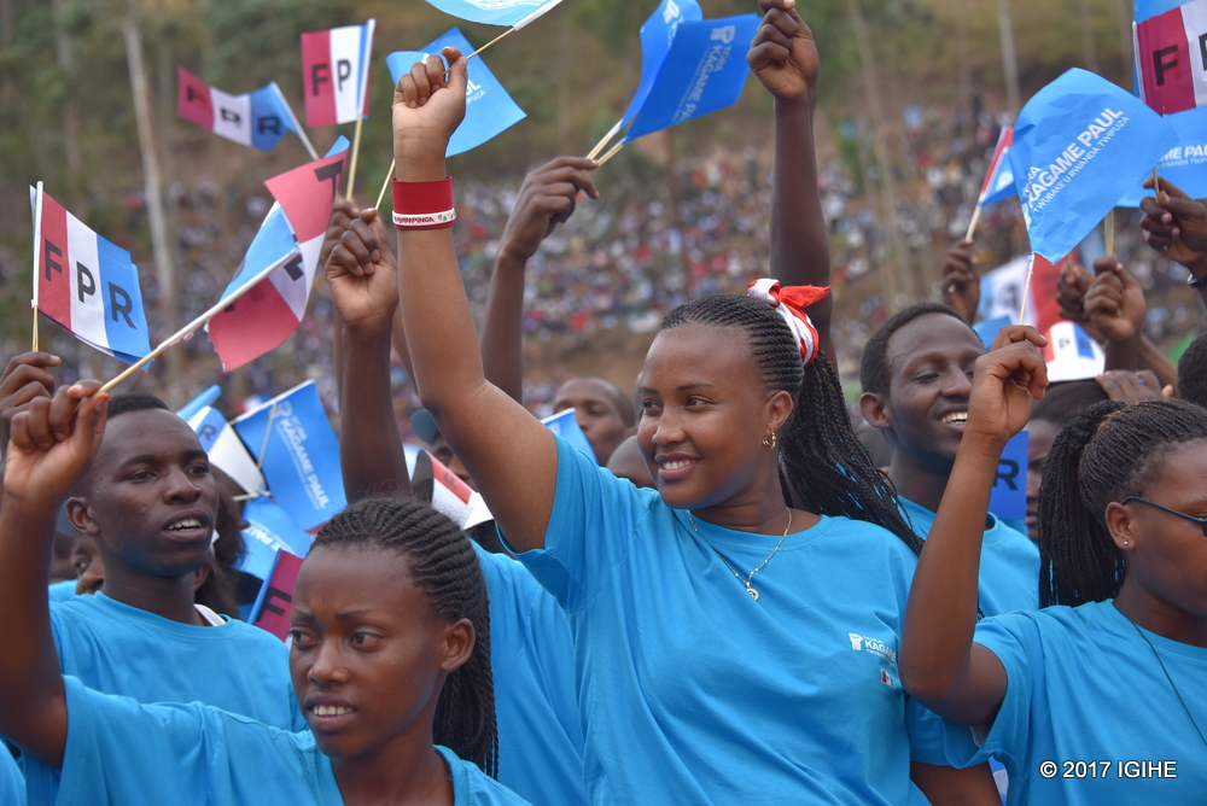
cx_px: 604
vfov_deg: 13.1
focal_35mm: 105
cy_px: 403
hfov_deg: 19.4
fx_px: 3522
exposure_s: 1/1000
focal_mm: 105
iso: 500
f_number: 6.3
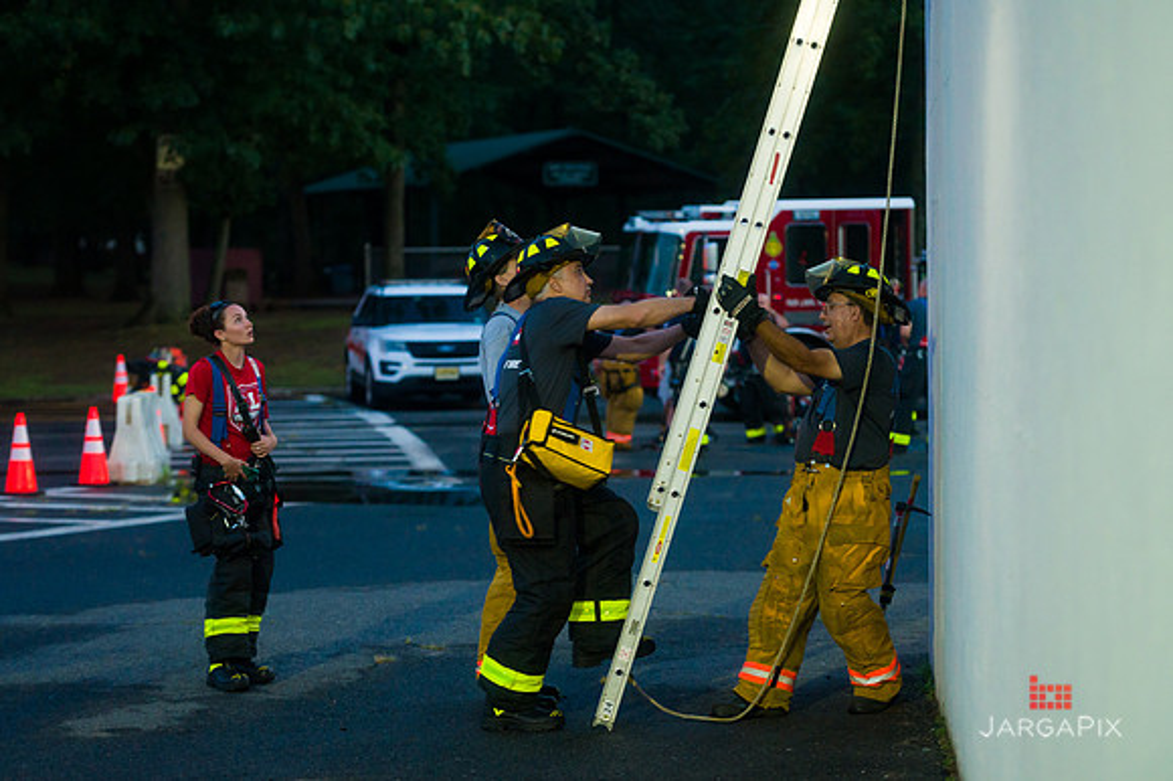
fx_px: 3256
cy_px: 390
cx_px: 586
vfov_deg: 13.7
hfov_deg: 20.4
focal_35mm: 100
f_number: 3.2
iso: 3200
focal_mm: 100
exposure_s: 1/125
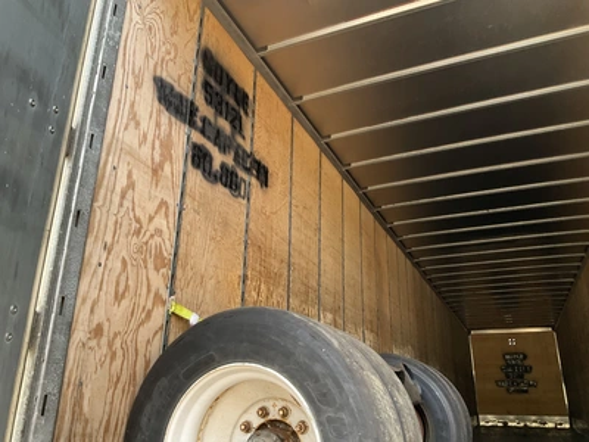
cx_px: 294
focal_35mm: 29
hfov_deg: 61.7
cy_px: 221
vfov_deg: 48.2
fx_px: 493
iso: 64
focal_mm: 3
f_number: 1.8
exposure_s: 1/122
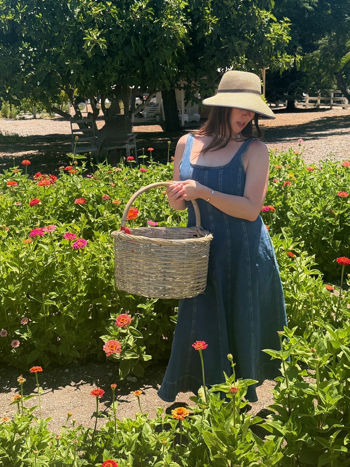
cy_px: 234
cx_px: 175
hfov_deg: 30.3
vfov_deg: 39.7
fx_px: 647
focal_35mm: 48
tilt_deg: -12.0
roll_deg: +0.6
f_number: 1.78
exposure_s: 1/1795
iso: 64
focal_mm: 6.76
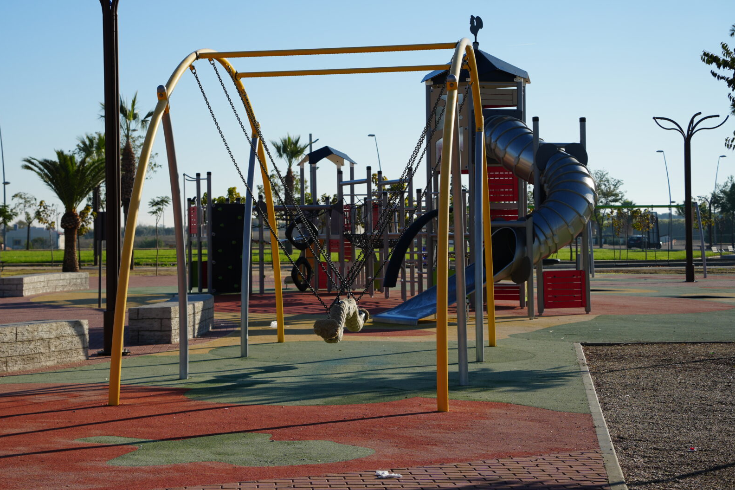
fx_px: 1531
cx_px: 264
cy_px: 198
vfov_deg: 18.2
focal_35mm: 75
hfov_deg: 26.9
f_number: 5
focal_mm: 58
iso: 100
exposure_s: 1/800
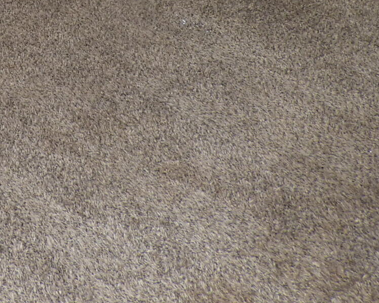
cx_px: -116
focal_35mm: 94
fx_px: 1054
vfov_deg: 14.5
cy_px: -232
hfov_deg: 18.9
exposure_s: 1/30
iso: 100
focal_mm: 4.3
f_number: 3.3
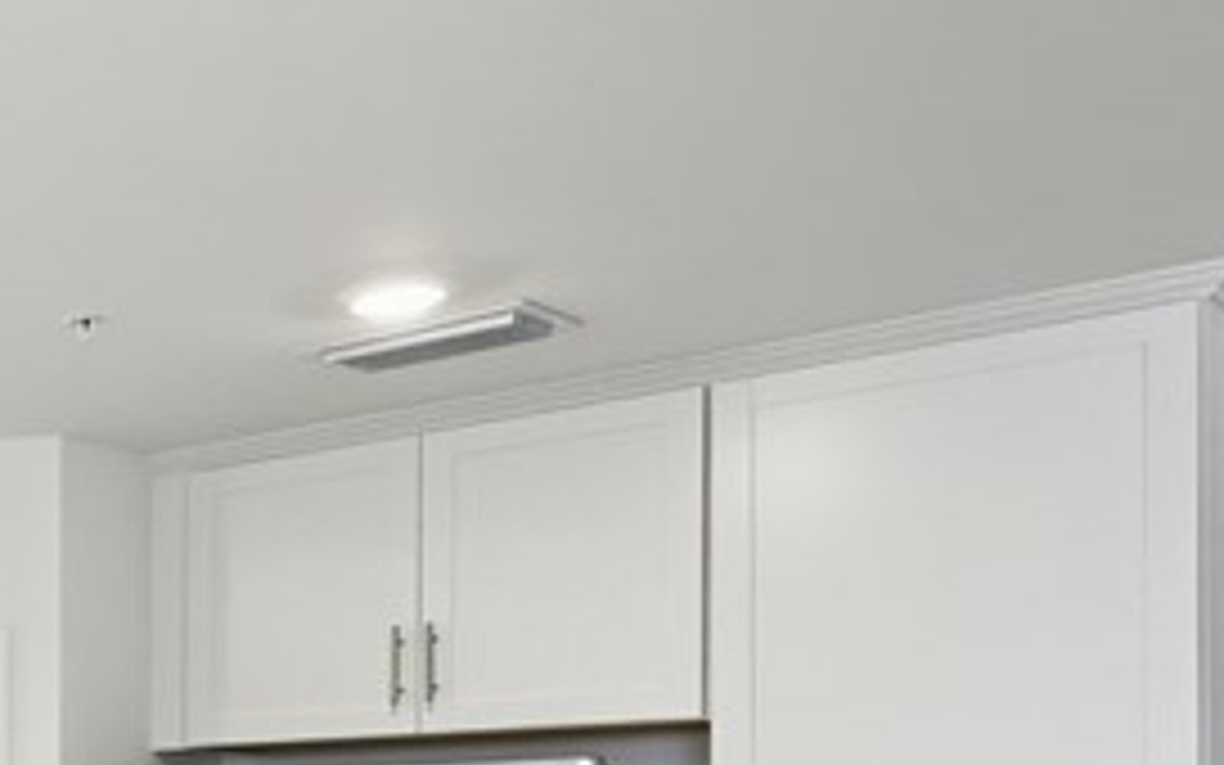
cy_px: 889
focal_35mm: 57
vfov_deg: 21.3
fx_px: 1901
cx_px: -922
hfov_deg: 22.6
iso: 800
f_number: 7.1
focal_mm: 14
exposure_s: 1/30
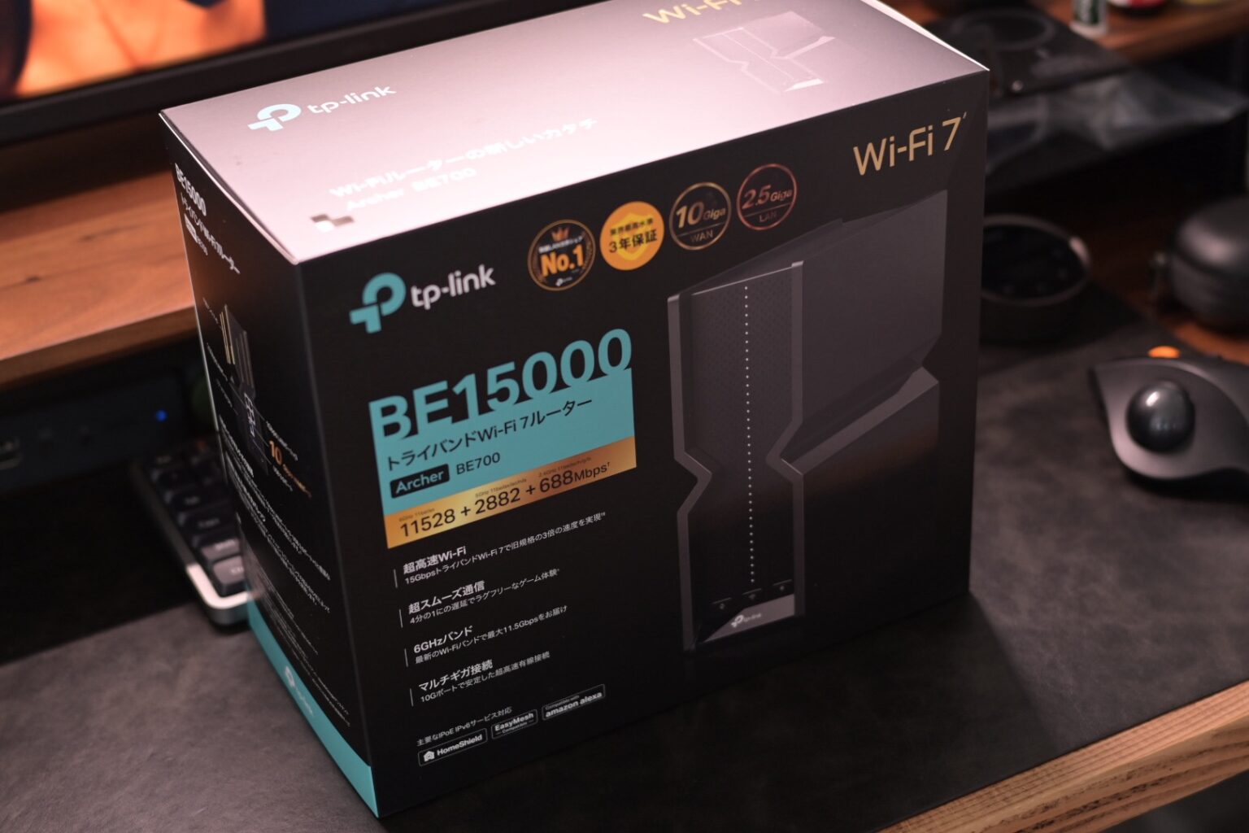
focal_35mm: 60
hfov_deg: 33.4
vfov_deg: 22.6
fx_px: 2082
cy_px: 416
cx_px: 624
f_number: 2.8
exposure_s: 1/80
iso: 320
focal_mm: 40
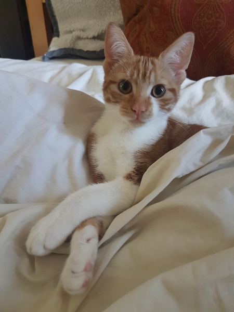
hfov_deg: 53.1
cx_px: 117
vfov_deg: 67.3
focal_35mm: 26
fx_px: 234
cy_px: 156
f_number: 1.7
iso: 250
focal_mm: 4.2
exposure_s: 1/10
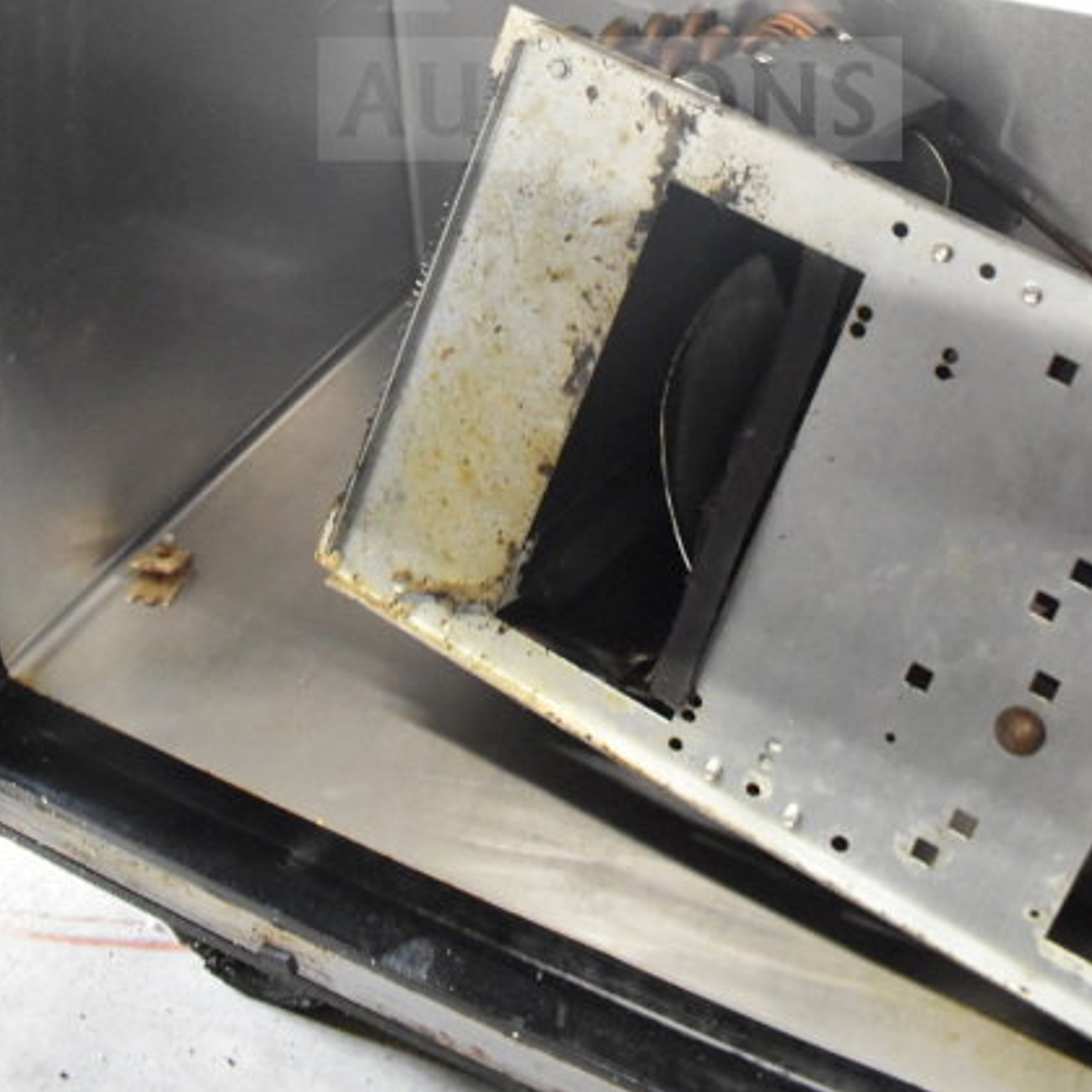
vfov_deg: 31.1
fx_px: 1785
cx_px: 608
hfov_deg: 34.0
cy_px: -46
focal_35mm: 50
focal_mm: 18
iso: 6400
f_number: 4
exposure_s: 1/60
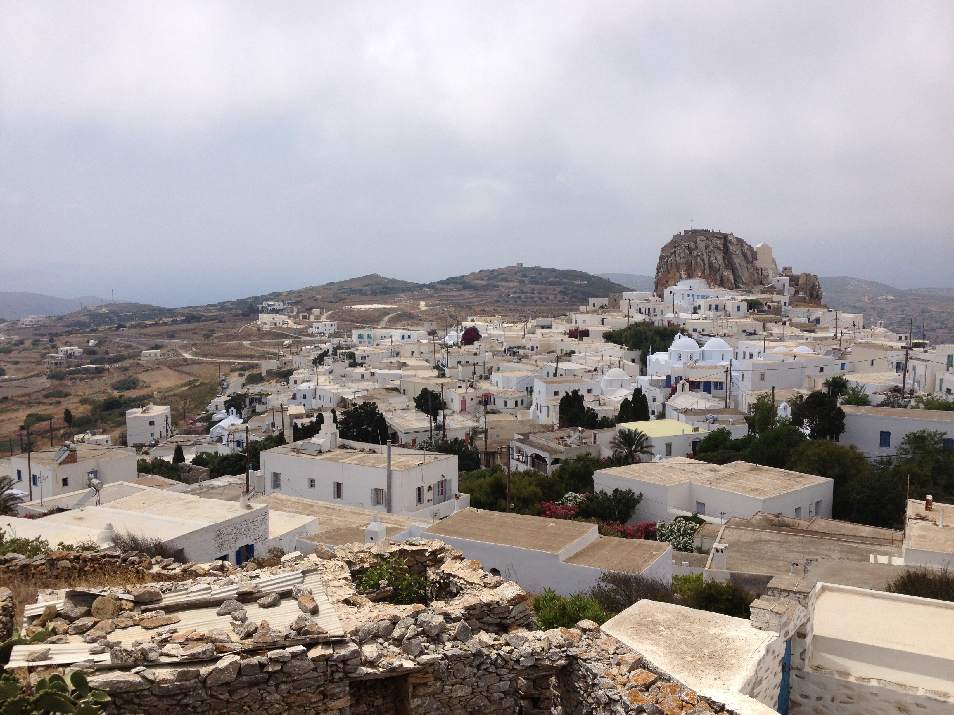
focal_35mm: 35
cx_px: 477
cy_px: 358
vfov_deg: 40.7
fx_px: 965
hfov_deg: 52.6
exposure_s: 1/3247
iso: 50
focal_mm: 4.28
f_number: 2.4
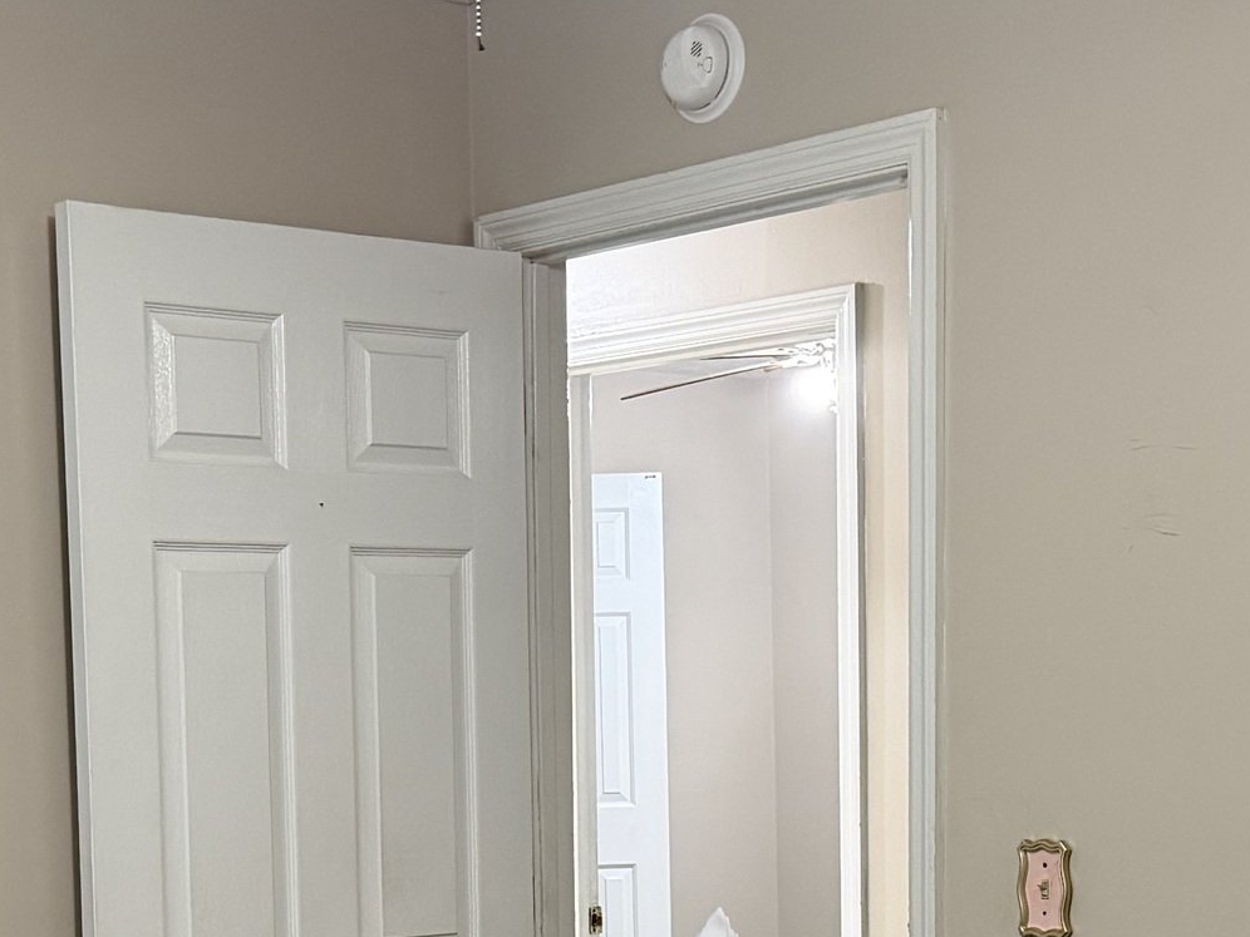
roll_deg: +2.3
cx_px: 510
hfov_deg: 26.3
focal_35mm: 74
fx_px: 2672
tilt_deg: -4.1
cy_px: 899
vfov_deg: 19.4
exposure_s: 1/60
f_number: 1.78
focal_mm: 6.76
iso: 400
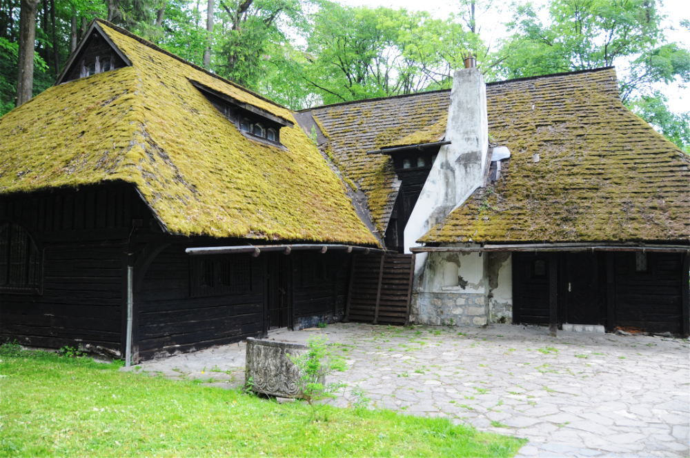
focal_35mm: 27
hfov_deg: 67.4
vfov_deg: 47.8
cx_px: 345
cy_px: 229
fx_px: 517
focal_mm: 18
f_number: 3.5
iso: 320
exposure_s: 1/320
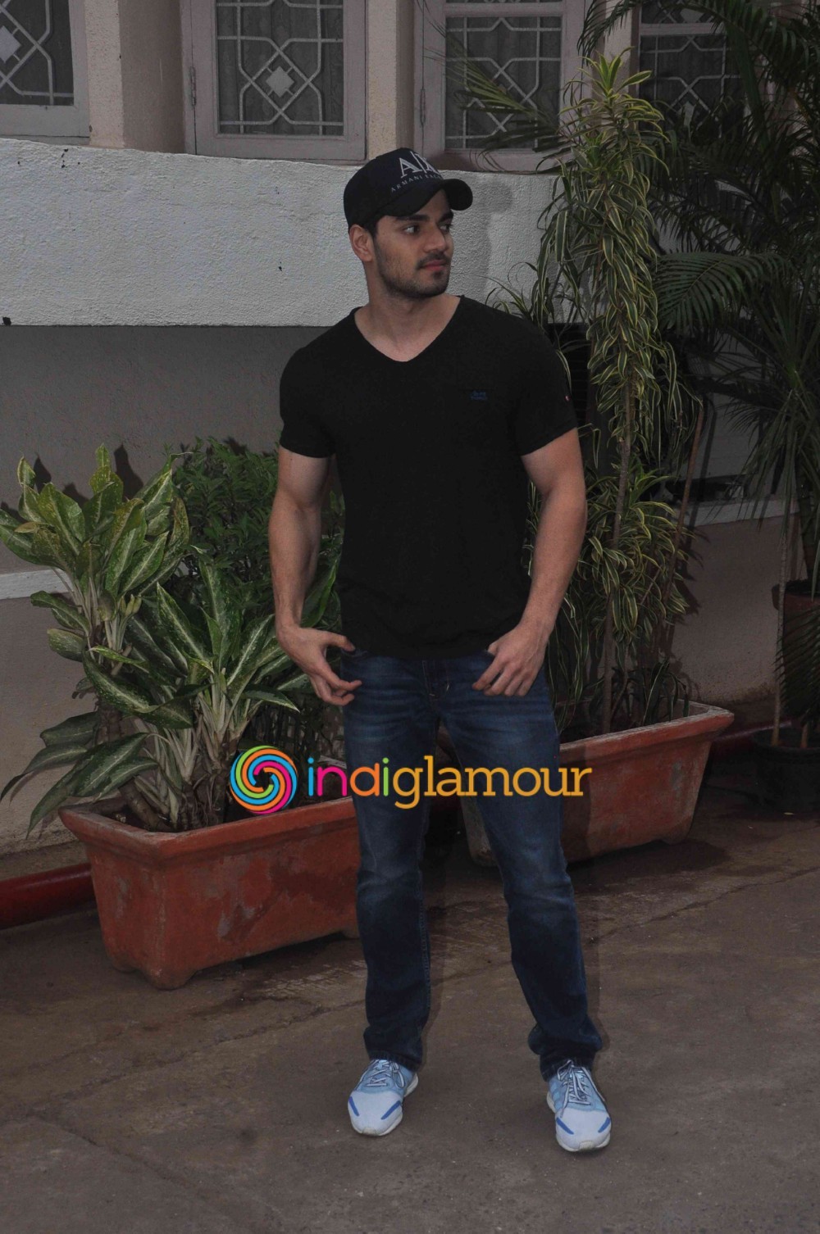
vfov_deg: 31.9
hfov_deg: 21.5
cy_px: 617
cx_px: 410
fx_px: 2158
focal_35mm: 63
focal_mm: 42
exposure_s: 1/250
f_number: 10
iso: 640
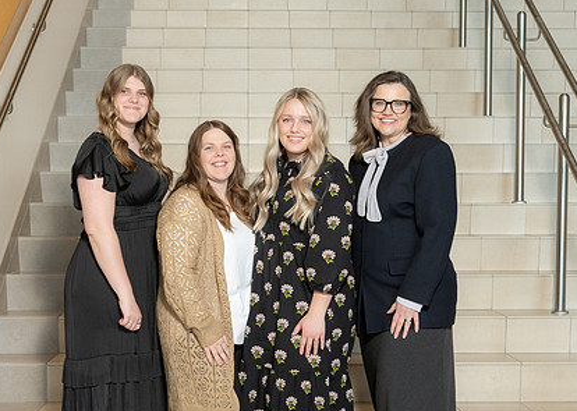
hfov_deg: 28.6
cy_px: 266
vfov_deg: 20.6
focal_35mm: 69
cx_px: 255
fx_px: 1130
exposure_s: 1/200
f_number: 6.3
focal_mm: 44
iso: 1000
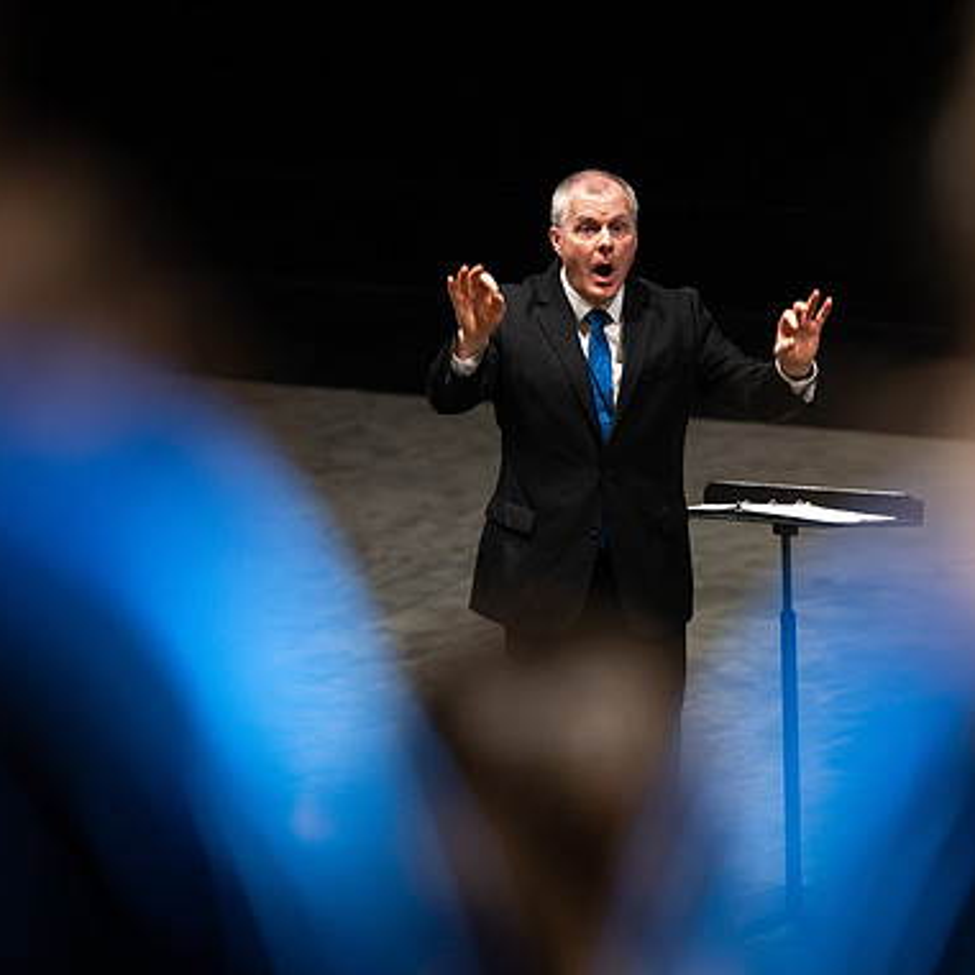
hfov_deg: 5.1
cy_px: 646
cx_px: 707
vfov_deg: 5.1
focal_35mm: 341
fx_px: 10866
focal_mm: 200
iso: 4000
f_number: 2.8
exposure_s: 1/200
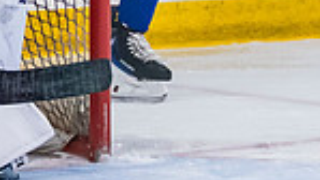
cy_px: -97
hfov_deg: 2.8
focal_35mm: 768
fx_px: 6520
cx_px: 174
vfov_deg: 1.6
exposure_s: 1/640
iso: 3200
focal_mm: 90
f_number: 2.8
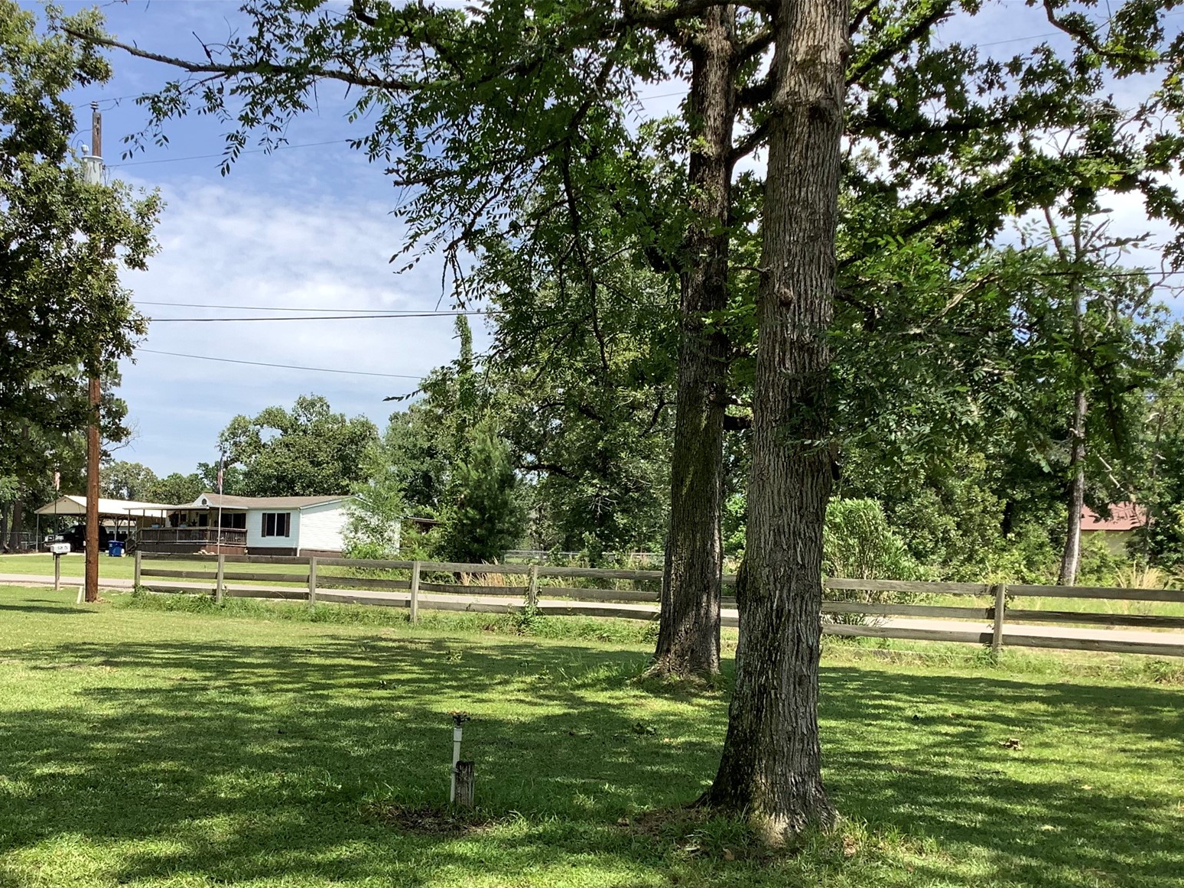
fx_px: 1402
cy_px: 587
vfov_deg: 34.8
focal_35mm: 41
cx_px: 454
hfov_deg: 45.4
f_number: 2.4
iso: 25
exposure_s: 1/799
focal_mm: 3.3
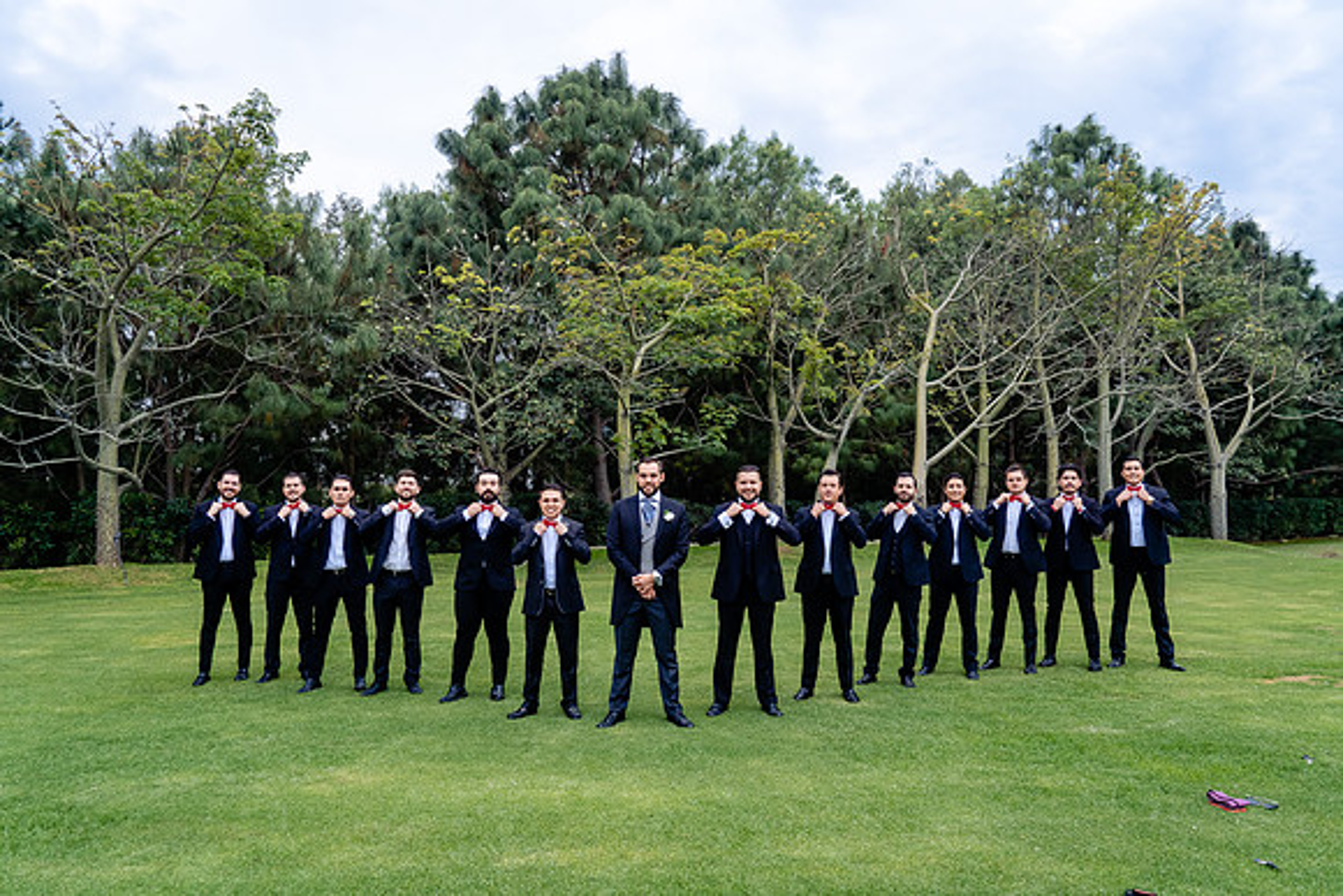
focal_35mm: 26
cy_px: 448
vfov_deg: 49.6
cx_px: 672
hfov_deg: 69.4
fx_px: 970
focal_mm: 26
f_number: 7.1
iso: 640
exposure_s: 1/250
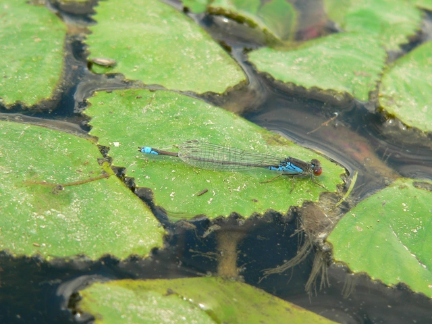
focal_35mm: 96
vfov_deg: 15.4
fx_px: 1198
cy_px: 162
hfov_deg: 20.4
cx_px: 216
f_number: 4
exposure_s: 1/160
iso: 80
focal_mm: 16.1
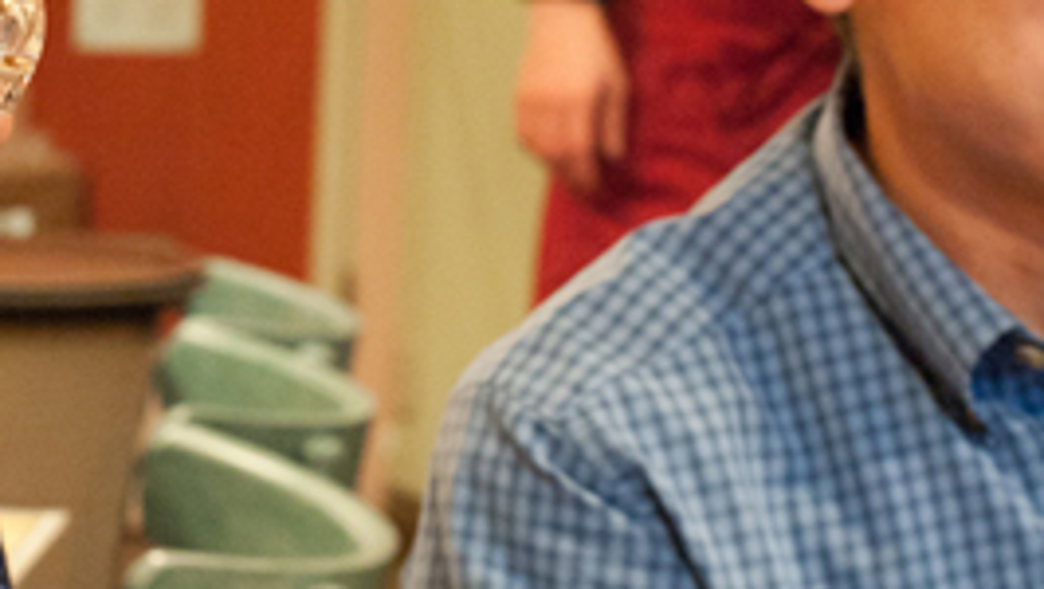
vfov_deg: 9.6
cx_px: 322
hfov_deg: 17.0
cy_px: 118
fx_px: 3490
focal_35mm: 126
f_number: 8
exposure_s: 1/30
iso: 6400
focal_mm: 50
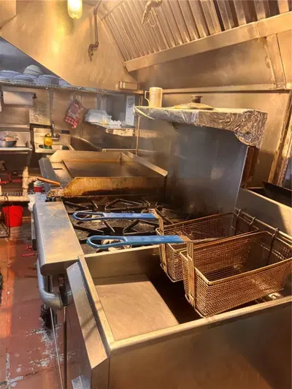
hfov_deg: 56.8
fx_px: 270
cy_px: 194
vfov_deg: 71.6
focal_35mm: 24
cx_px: 146
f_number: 1.78
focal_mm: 6.76
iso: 500
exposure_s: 1/60
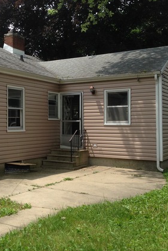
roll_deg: +1.2
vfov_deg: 38.1
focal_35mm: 52
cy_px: 115
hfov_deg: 24.8
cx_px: 1
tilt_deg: +3.0
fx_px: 363
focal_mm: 4.12
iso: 50
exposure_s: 1/1004
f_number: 2.4
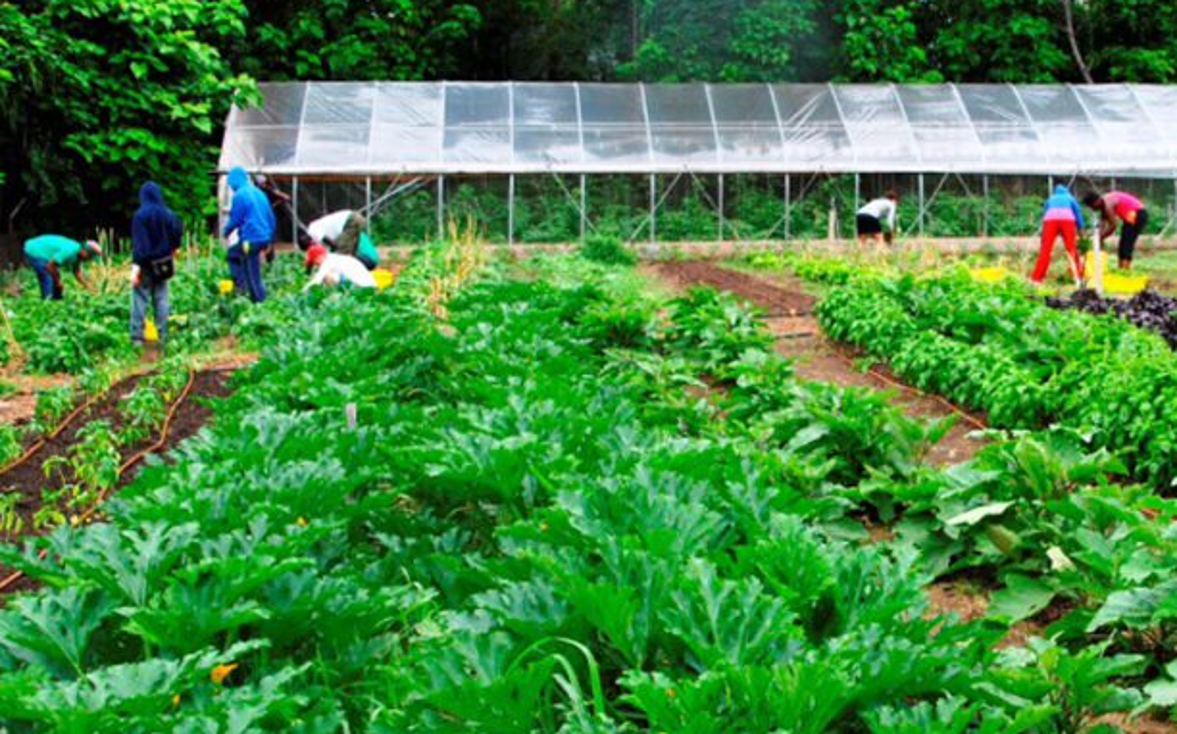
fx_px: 1887
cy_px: 368
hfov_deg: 33.9
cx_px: 892
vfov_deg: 22.0
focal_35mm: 59
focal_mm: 23
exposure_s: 1/125
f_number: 5.6
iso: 200
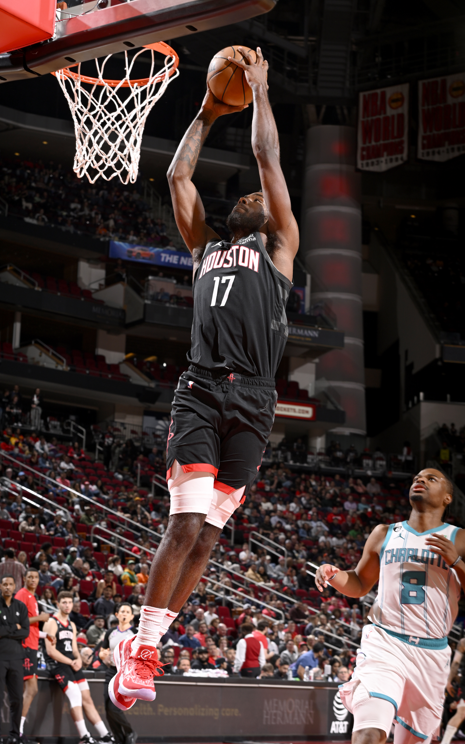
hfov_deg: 17.4
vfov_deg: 27.5
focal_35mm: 75
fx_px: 1521
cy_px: 372
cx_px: 211
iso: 320
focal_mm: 70
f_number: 6.3
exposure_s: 1/320
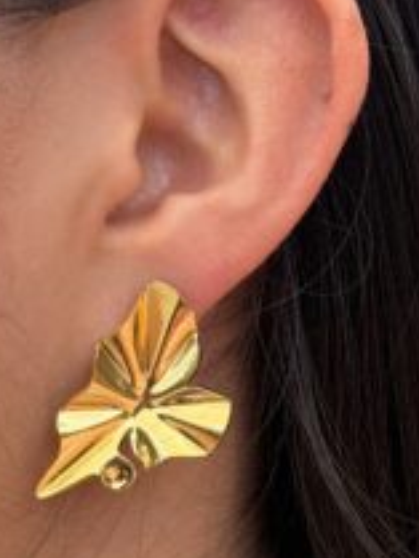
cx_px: 149
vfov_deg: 21.2
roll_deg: +2.4
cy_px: 360
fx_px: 1483
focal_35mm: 92
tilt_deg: -8.8
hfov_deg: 16.1
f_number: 1.78
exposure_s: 1/1403
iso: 80
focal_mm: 6.76
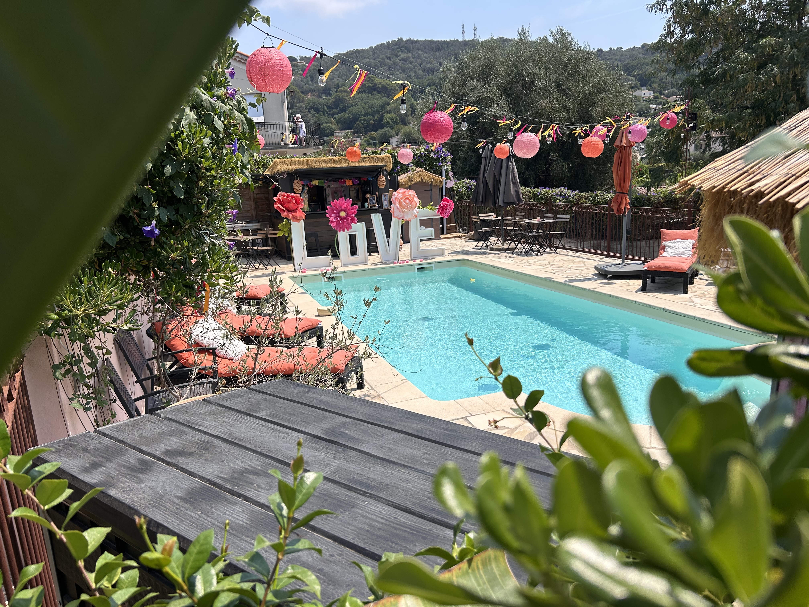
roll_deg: +3.2
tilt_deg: -11.4
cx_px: 404
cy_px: 304
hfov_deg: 67.3
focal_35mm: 26
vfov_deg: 53.1
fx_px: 608
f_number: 1.5
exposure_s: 1/4831
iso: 50
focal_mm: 5.7
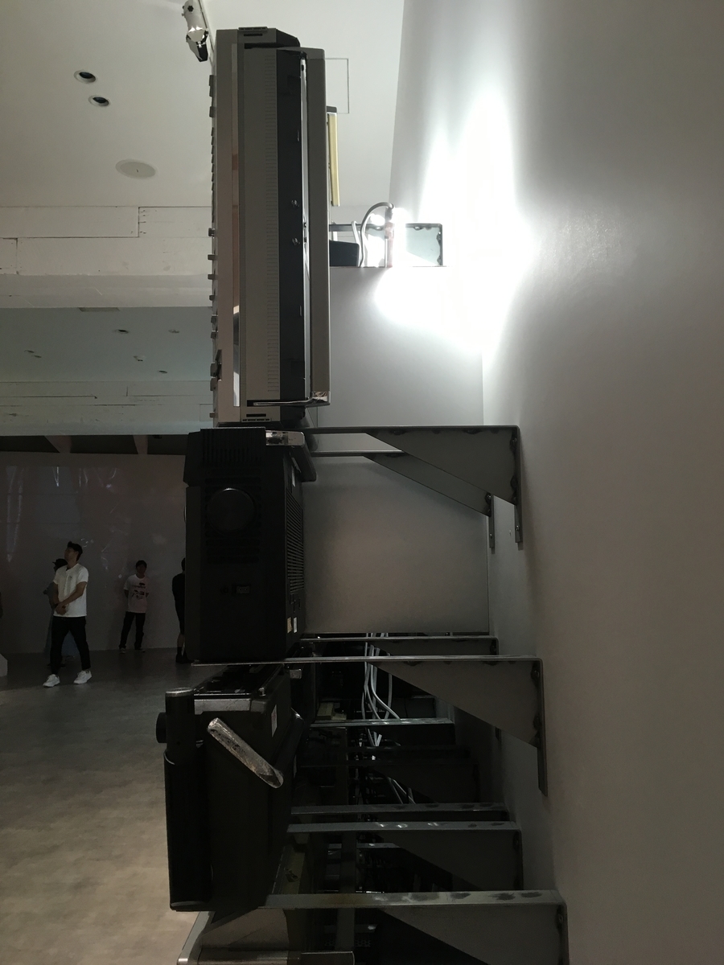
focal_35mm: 29
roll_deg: +0.3
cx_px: 362
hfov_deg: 48.2
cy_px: 482
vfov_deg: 61.7
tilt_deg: +5.4
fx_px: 809
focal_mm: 4.15
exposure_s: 1/30
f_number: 2.2
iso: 64
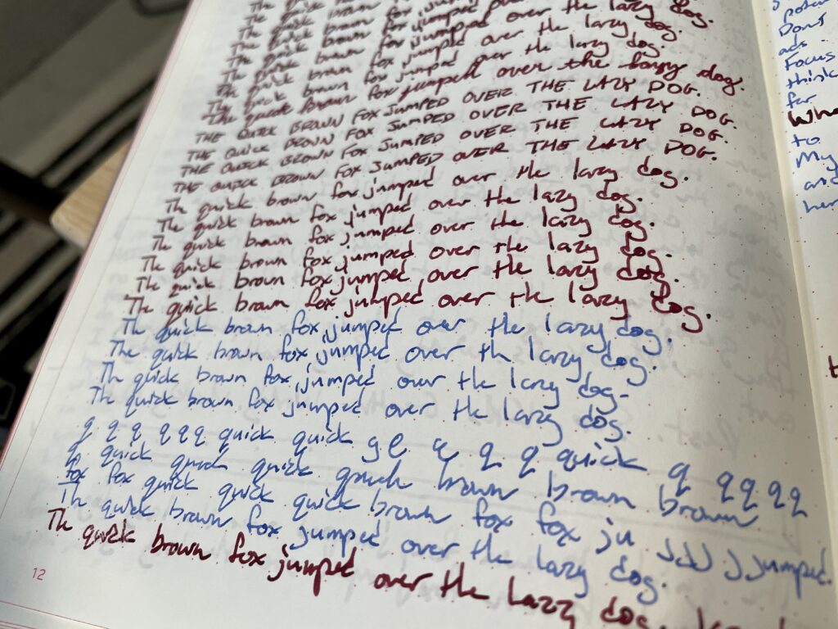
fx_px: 629
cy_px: 314
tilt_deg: -59.8
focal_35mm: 26
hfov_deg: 67.3
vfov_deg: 53.1
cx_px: 419
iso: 80
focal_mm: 4.2
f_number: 1.6
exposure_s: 1/120
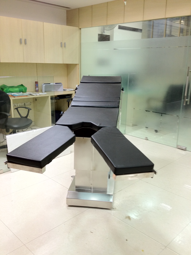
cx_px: 96
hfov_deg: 40.7
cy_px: 128
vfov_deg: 52.6
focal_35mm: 35
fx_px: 257
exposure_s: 1/20
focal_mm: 4.28
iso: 100
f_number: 2.4
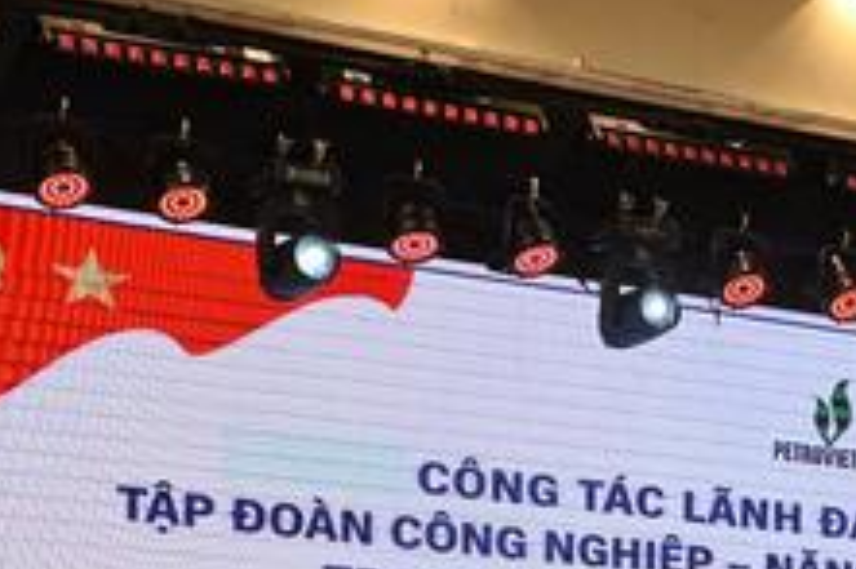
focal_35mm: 145
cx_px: 910
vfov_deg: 9.0
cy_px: 1016
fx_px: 3445
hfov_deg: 13.9
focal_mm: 40
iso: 2500
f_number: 4
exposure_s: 1/1000
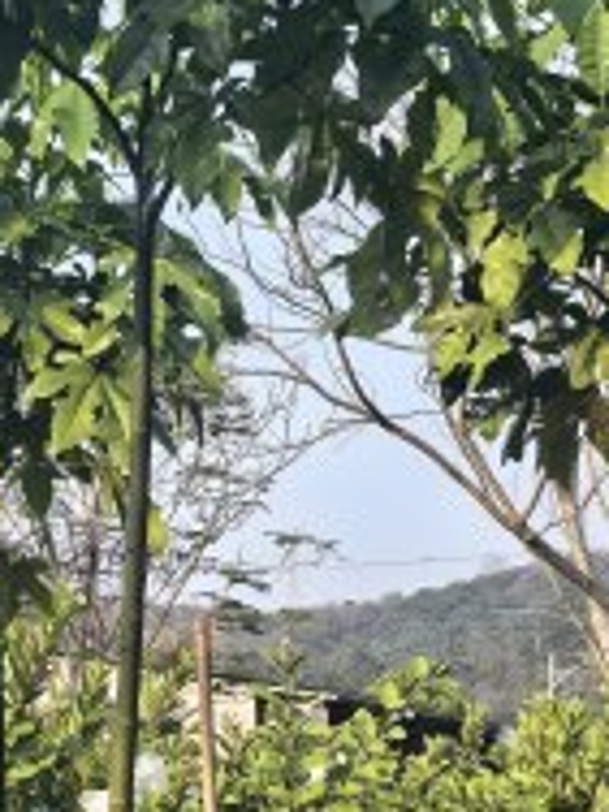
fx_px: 3190
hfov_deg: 10.9
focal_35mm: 136
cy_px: 603
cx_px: 229
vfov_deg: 14.5
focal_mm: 5.75
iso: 50
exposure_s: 1/1175
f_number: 2
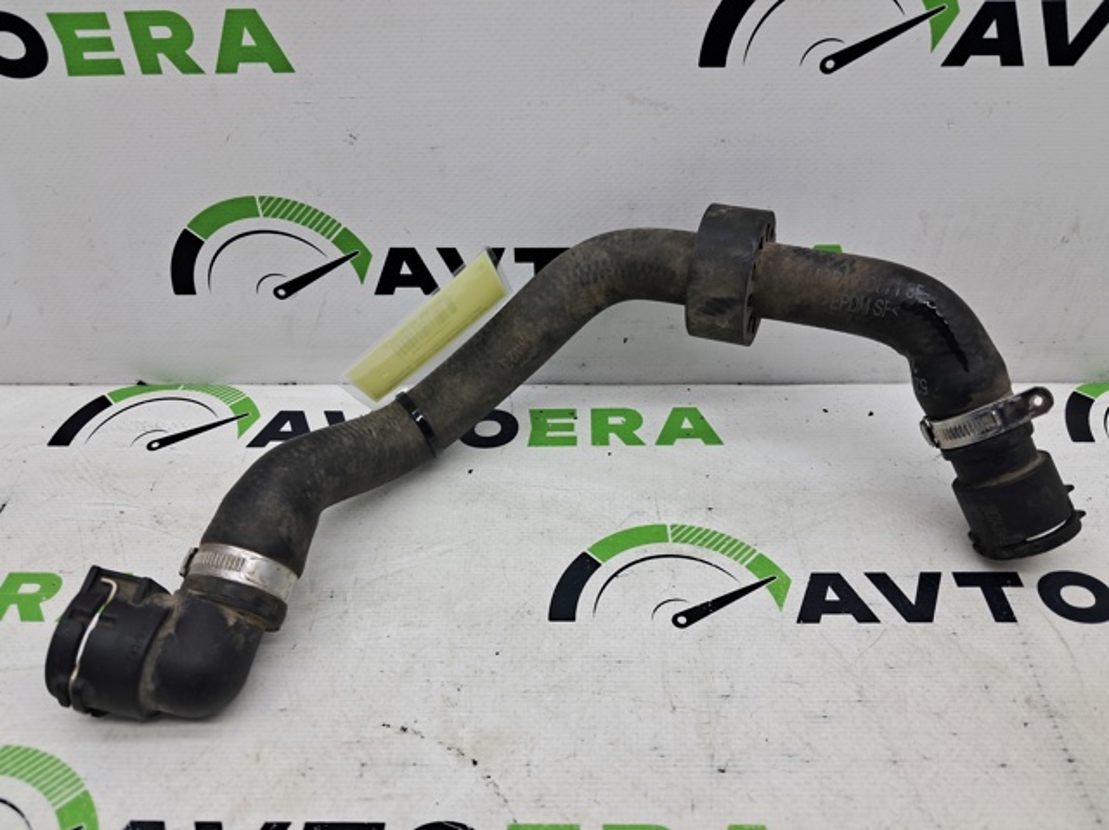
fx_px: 864
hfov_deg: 65.4
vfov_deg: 51.3
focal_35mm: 27
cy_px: 415
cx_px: 554
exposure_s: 1/100
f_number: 1.8
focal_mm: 4
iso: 50
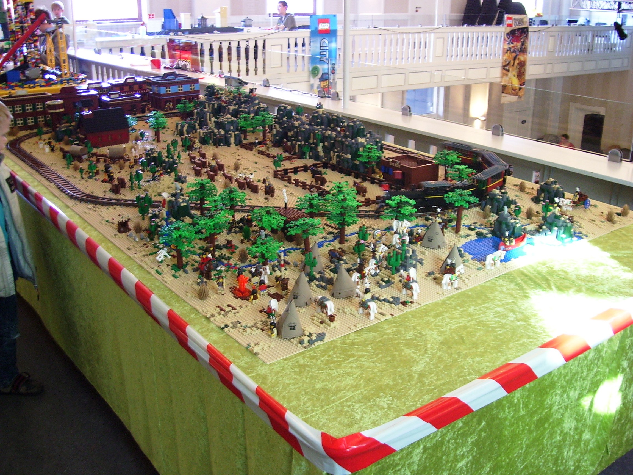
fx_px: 658
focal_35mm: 36
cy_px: 238
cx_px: 316
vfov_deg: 39.7
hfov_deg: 51.4
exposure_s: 1/10
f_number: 2.7
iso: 160
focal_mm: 6
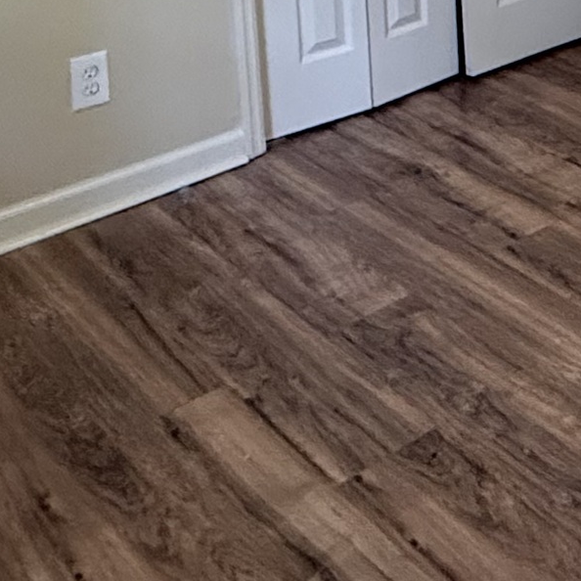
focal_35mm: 64
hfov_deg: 23.5
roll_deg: +0.9
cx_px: 772
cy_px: -248
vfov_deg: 22.8
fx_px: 1215
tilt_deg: -7.4
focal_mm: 2.22
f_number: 2.2
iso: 640
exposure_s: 1/60
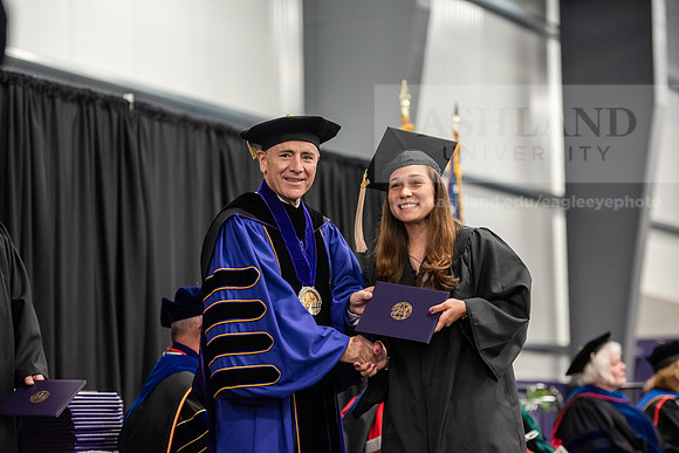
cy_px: 226
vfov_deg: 12.2
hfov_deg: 18.3
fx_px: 2113
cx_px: 340
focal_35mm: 112
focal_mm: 112
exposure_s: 1/200
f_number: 3.2
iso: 2500
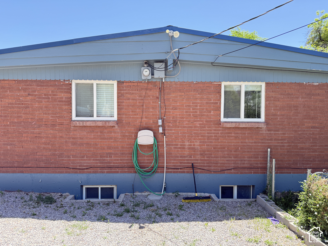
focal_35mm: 24
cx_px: 164
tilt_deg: +1.5
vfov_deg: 56.8
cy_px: 123
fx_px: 227
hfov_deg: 71.6
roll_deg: +0.7
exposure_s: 1/888
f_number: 1.78
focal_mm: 6.76
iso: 100
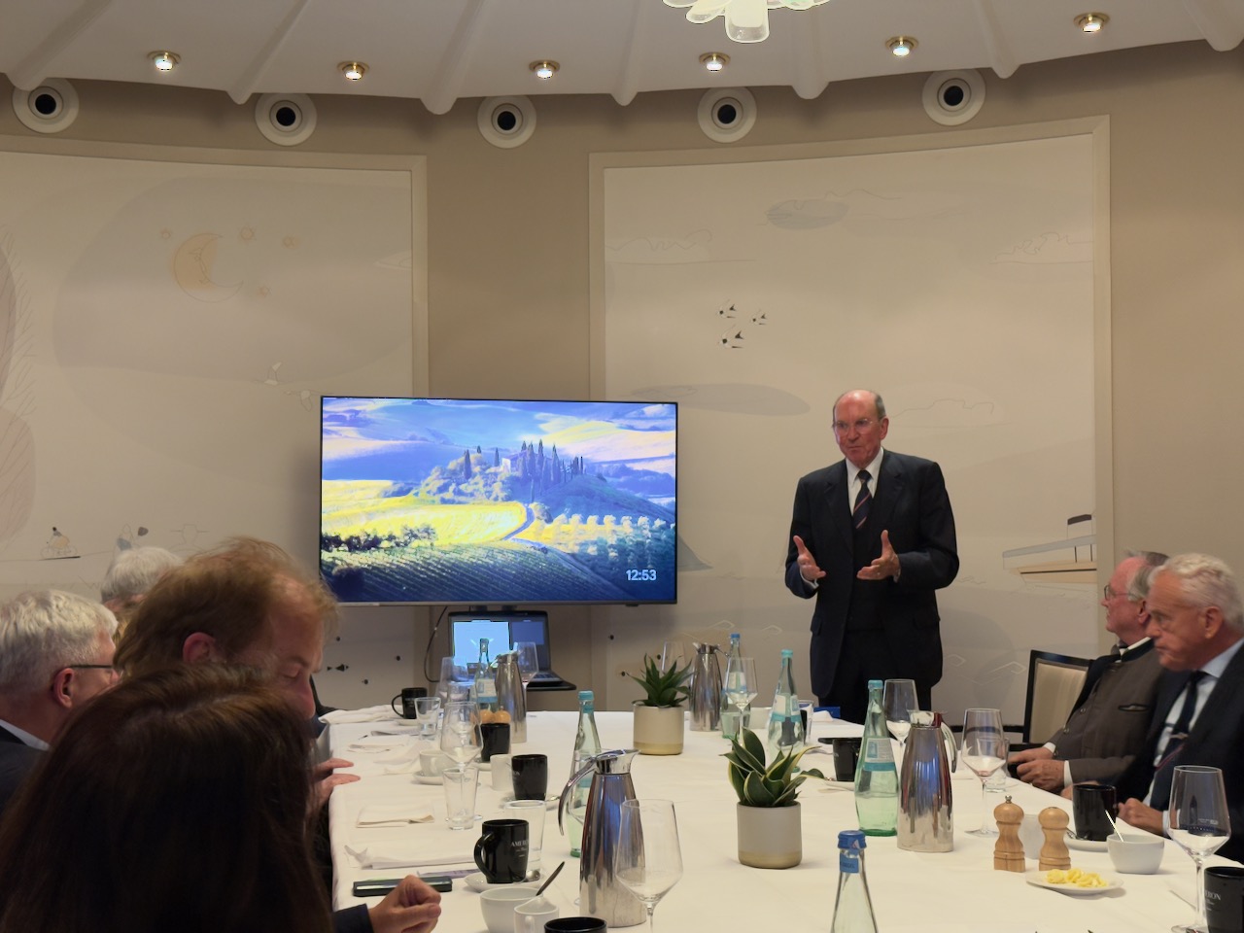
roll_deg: +0.3
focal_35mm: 48
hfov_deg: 39.7
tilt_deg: +1.2
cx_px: 622
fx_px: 1725
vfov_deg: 30.3
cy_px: 466
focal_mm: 6.76
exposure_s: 1/33
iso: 250
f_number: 1.78
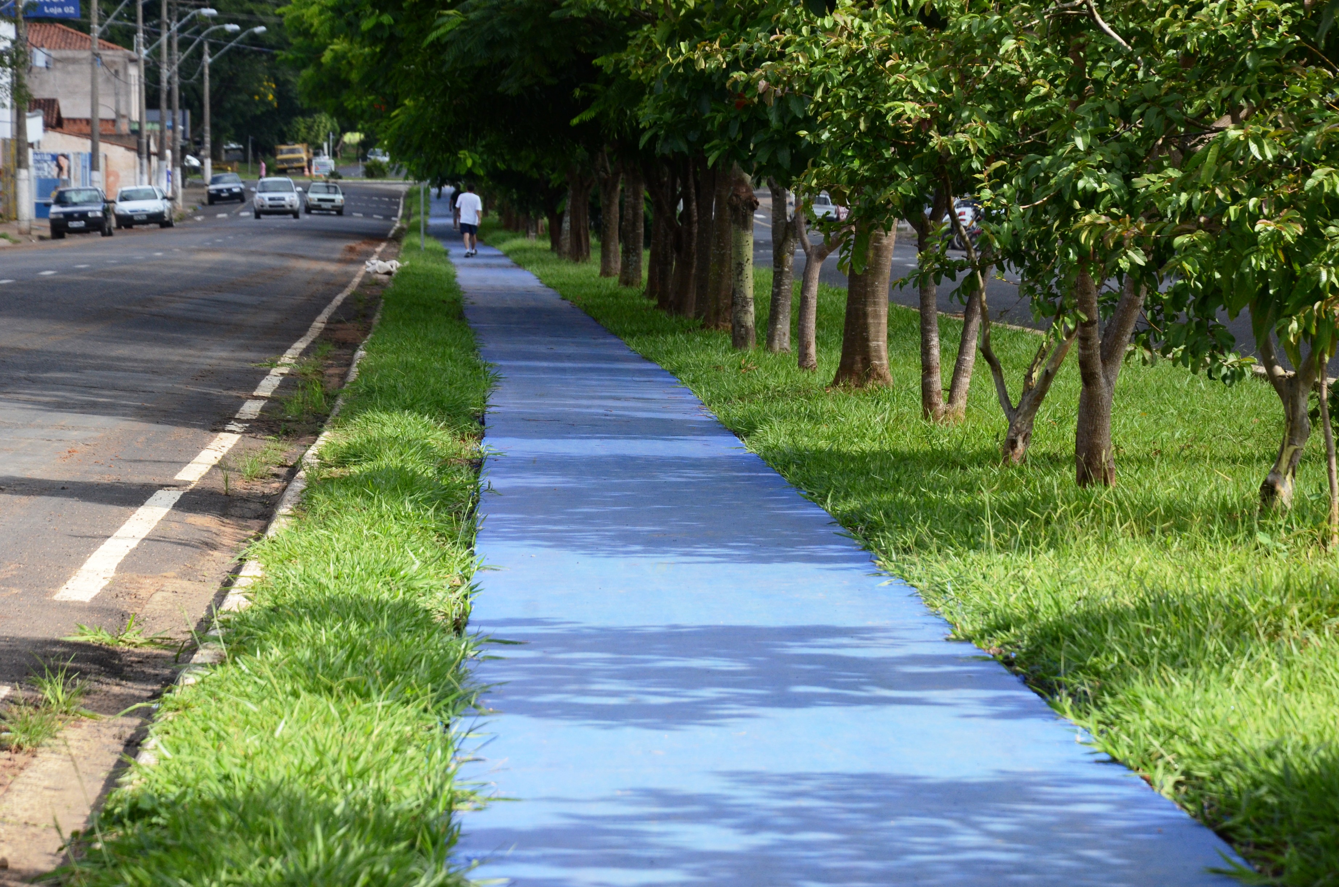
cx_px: 670
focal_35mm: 158
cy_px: 444
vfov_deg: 8.7
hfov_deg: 13.1
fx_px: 5846
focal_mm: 105
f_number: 8
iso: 800
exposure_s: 1/1000
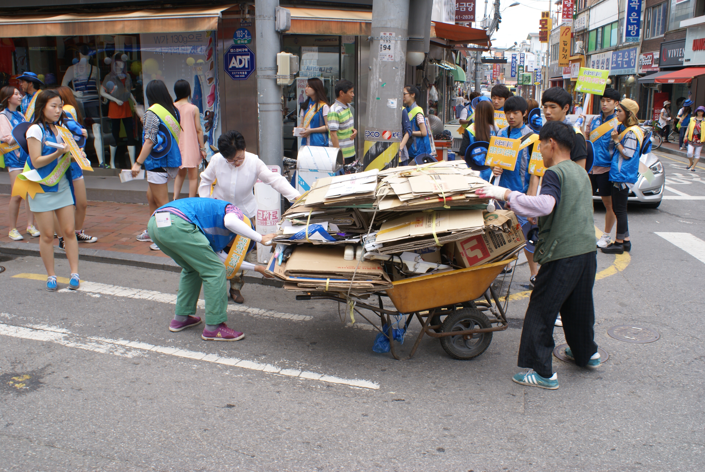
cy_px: 236
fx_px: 647
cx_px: 352
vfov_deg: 40.1
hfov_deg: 57.2
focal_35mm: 33
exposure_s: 1/80
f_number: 9
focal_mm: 22
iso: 100
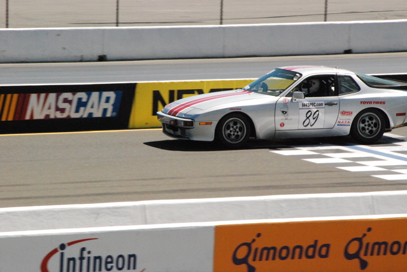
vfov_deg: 4.6
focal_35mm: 300
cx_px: 204
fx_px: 3396
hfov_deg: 6.9
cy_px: 136
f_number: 22
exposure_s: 1/1000
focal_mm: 200
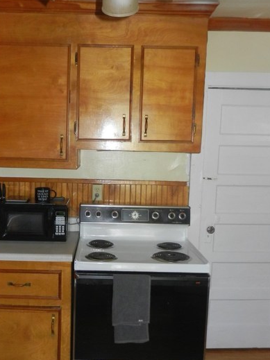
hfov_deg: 38.4
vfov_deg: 50.1
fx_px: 385
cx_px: 101
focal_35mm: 37
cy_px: 192
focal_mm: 4.5
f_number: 3.5
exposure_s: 1/30
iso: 200
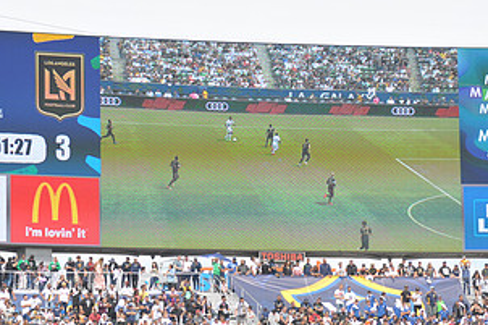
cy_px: 137
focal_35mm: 223
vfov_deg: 6.2
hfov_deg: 9.2
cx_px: 288
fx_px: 3021
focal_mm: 116
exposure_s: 1/2500
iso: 320
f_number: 3.5
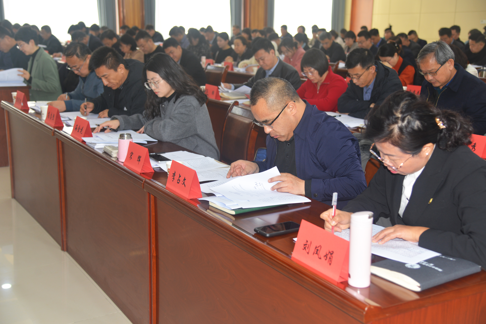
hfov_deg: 41.1
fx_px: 648
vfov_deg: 28.1
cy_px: 162
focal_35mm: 48
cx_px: 243
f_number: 4
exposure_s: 1/60
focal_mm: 48
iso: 250
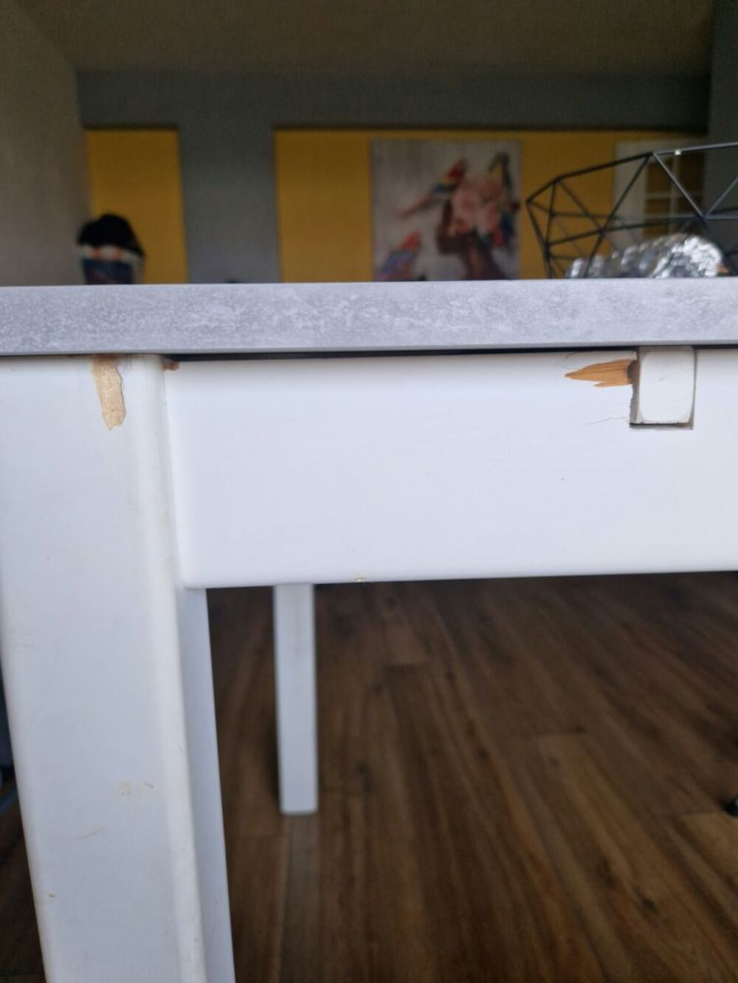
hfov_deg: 58.9
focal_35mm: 23
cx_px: 369
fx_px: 654
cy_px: 492
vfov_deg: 73.9
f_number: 1.8
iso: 50
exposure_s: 1/100
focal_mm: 5.4
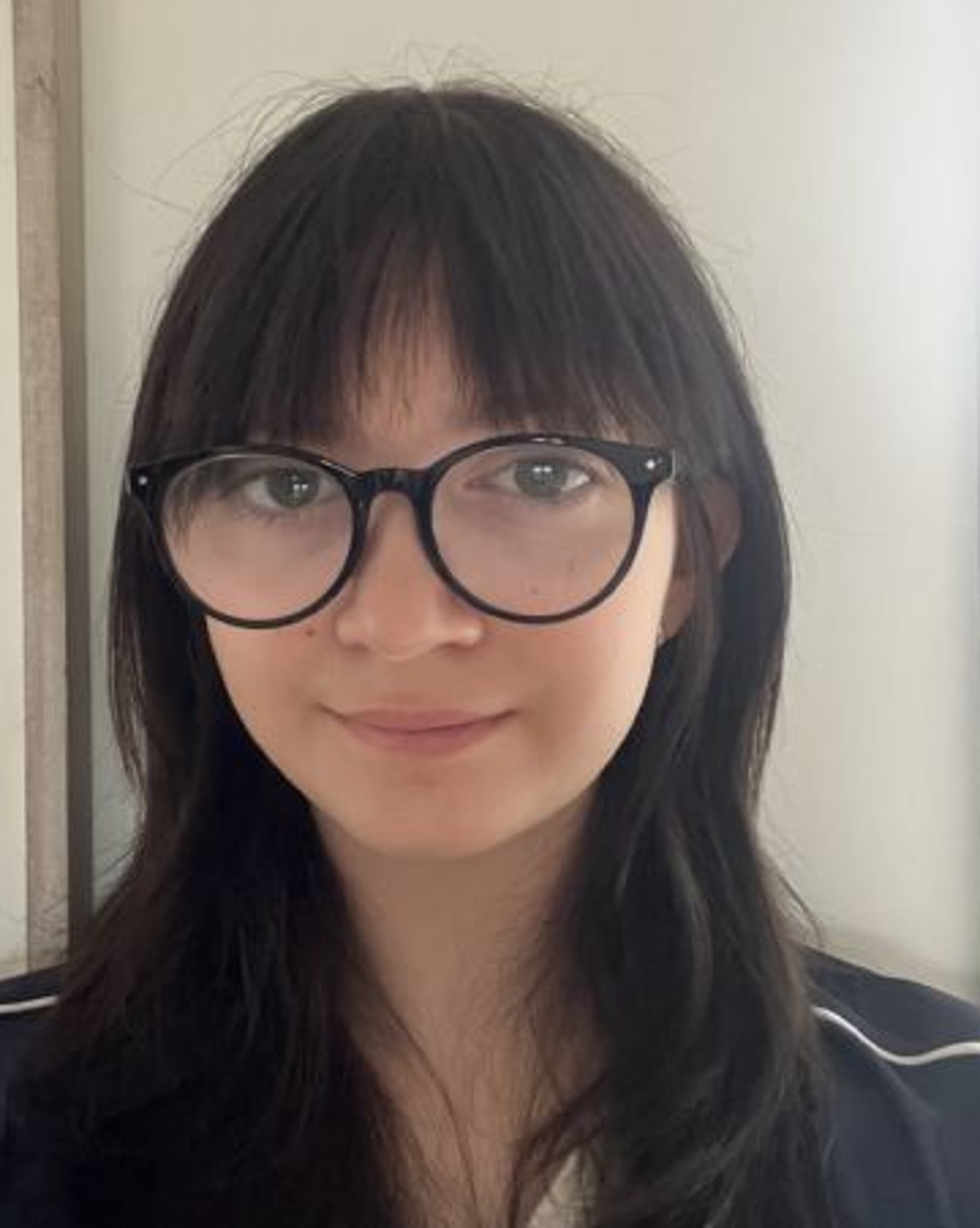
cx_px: 411
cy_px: 539
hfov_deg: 38.1
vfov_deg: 46.8
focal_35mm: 39
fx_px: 1416
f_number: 2.2
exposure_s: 1/26
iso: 800
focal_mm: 2.71
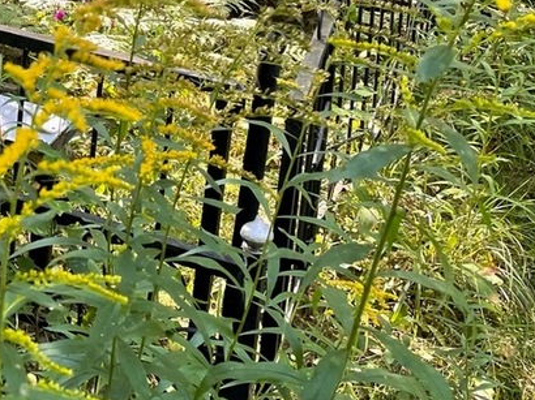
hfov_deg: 27.7
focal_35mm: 65
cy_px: -27
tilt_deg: -16.4
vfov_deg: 21.5
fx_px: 1004
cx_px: -25
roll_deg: -3.9
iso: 80
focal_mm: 4.2
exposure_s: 1/121
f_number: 1.6
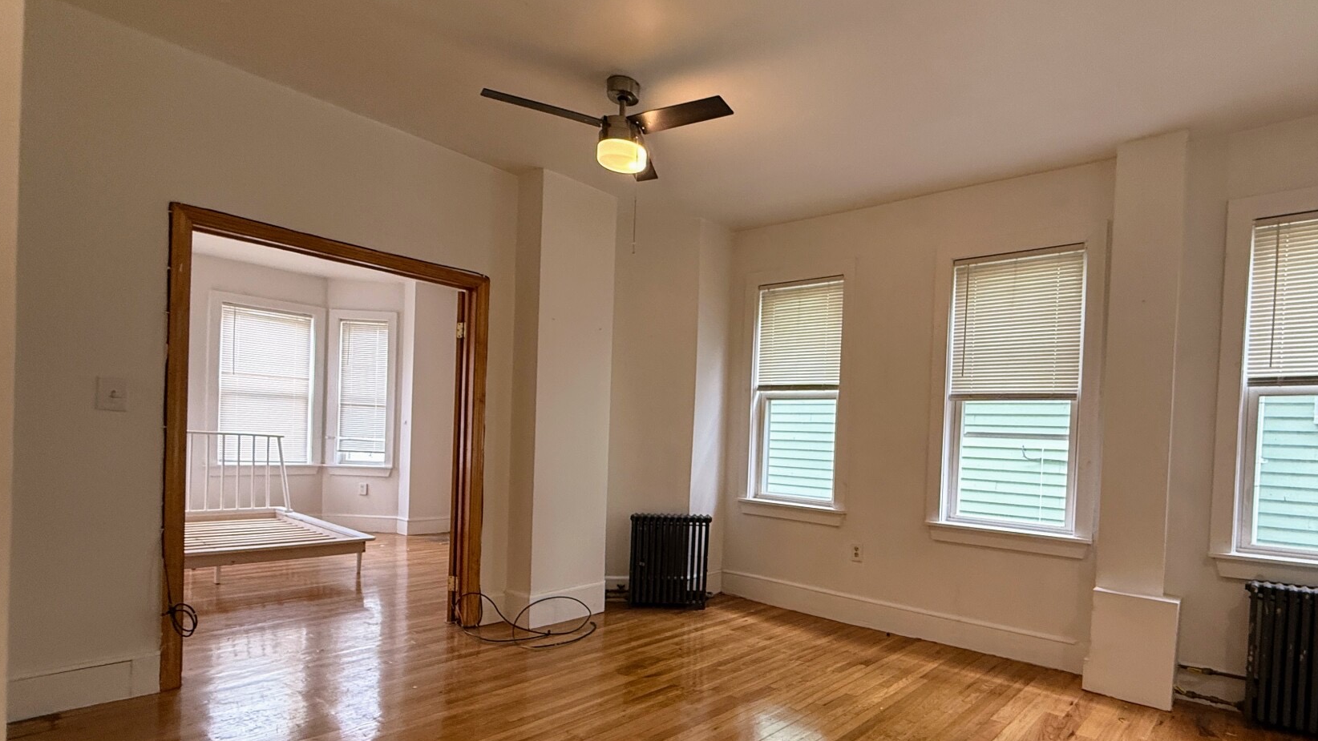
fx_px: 664
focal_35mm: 19
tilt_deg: -0.5
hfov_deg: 88.1
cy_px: 457
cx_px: 809
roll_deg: -2.3
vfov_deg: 57.7
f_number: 2.2
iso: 250
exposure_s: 1/120
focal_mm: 2.22
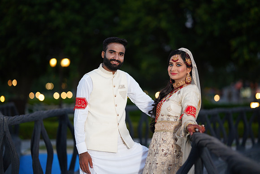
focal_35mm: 85
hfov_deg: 23.9
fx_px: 614
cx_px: 130
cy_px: 87
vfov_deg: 16.1
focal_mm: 85
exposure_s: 1/200
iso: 400
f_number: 1.4
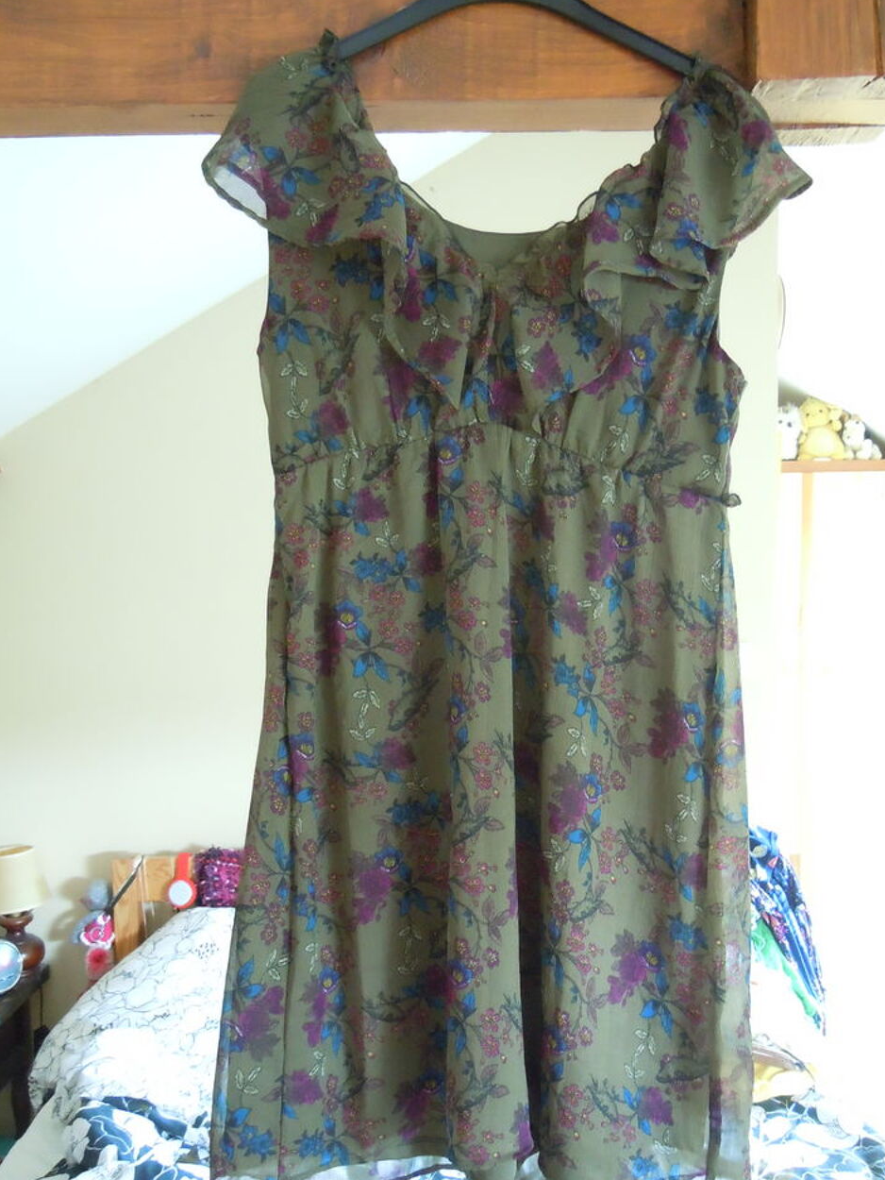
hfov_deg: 44.2
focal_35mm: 32
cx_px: 469
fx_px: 1090
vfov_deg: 56.8
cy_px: 616
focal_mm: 5.4
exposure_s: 1/5
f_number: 3.5
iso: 800
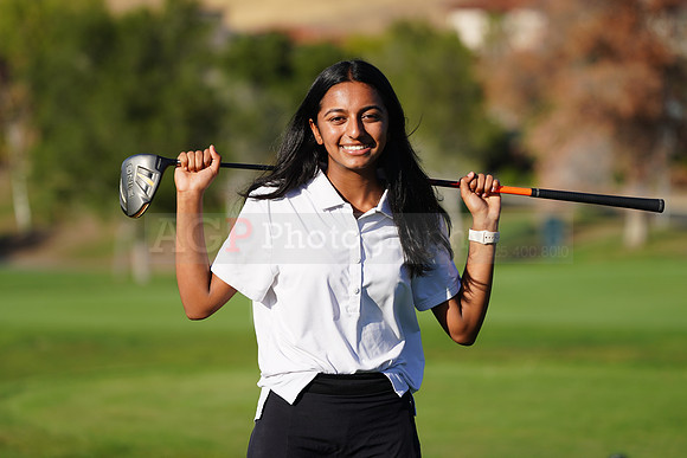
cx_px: 344
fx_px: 4218
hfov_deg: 9.3
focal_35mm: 221
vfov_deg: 6.2
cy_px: 229
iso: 100
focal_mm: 221
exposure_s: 1/500
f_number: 5.6
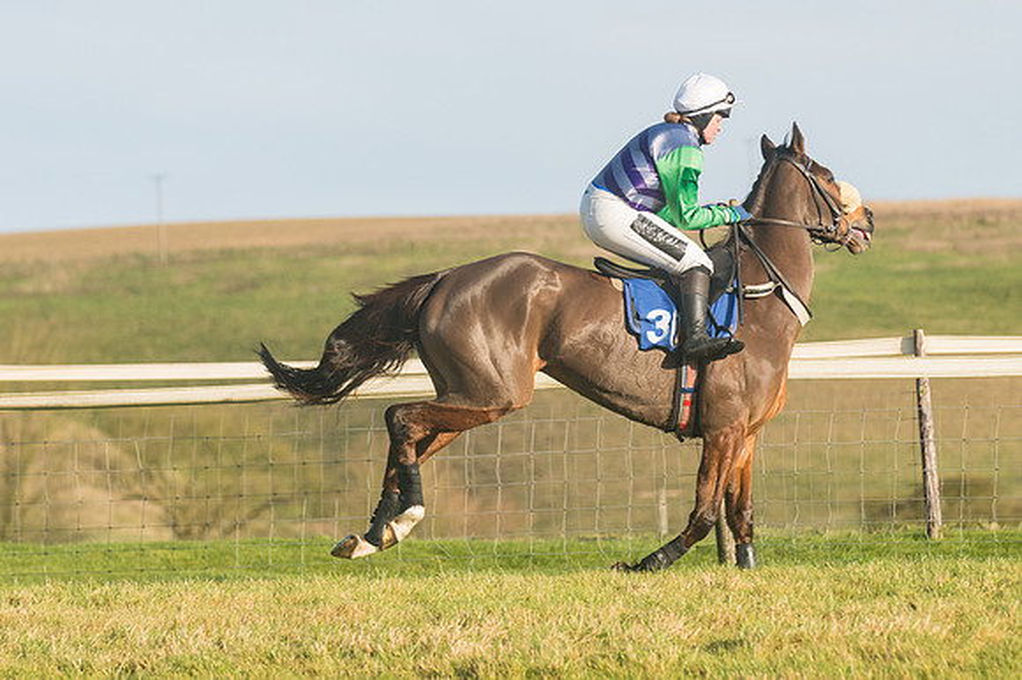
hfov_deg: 8.1
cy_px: 340
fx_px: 7235
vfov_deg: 5.4
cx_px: 511
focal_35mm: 255
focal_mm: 170
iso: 400
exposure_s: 1/4000
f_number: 5
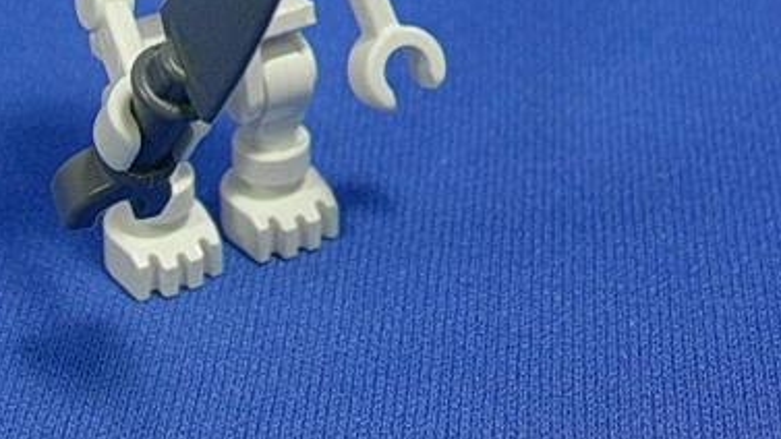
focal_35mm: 111
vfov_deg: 10.8
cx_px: 255
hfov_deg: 19.2
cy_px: -39
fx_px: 2299
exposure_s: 1/36.9
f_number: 3.4
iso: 70
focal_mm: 9
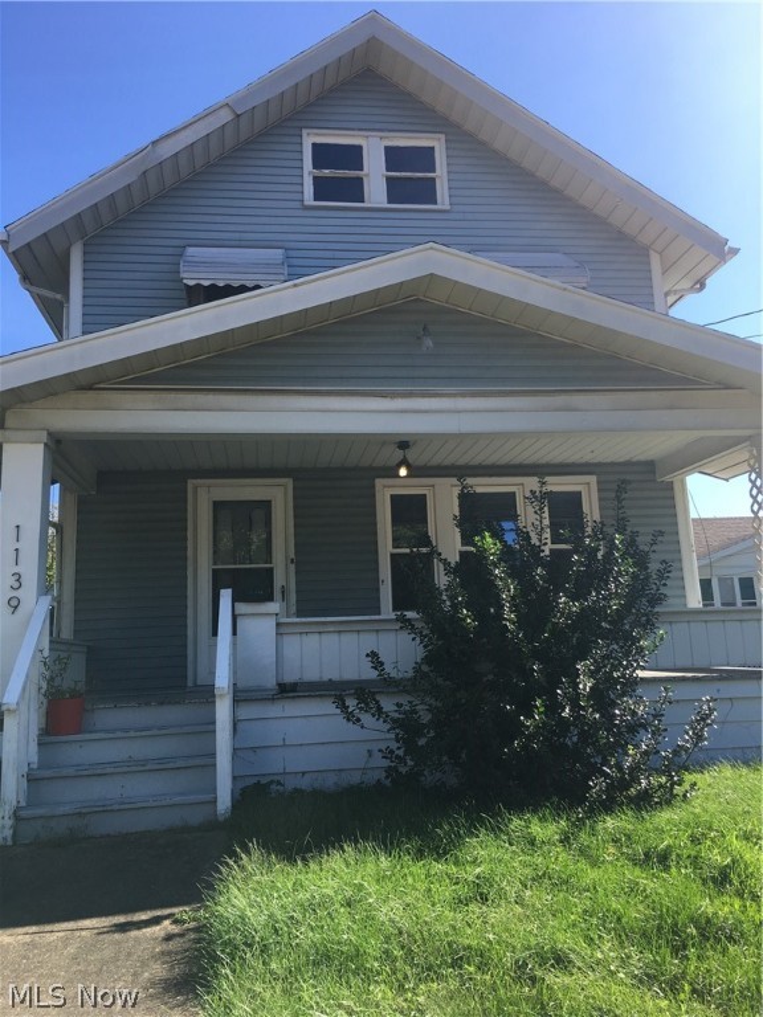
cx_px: 382
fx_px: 852
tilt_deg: +11.5
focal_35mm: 29
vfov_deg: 61.7
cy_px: 508
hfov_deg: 48.2
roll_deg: +1.7
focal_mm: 4.15
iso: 25
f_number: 2.2
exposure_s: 1/693
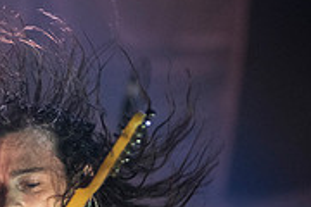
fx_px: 6522
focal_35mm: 755
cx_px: -70
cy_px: 284
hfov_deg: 2.7
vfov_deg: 1.8
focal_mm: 200
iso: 2500
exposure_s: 1/640
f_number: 3.2
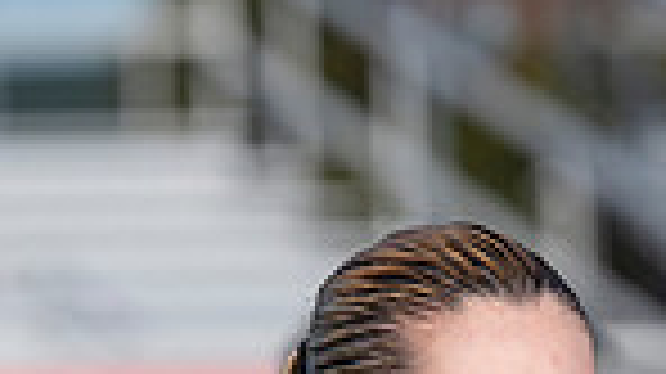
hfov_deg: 2.6
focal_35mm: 821
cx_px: 585
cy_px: 674
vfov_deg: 1.5
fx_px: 14488
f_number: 5
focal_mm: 200
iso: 250
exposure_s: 1/2000
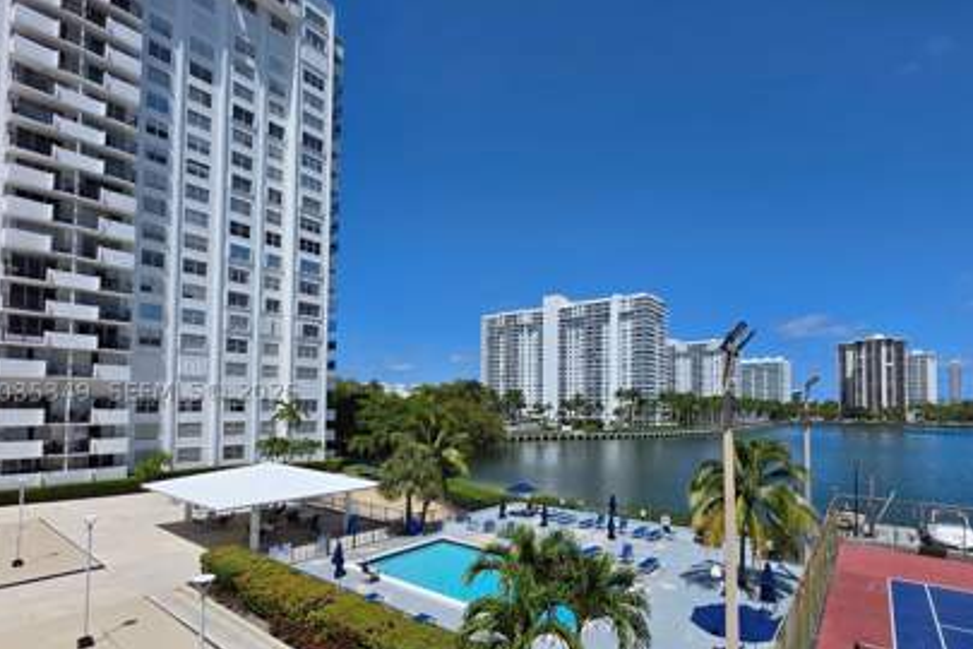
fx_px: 432
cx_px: 519
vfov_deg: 72.9
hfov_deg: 96.6
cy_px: 391
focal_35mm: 16
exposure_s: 1/3657
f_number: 1.9
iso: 40
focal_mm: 2.2
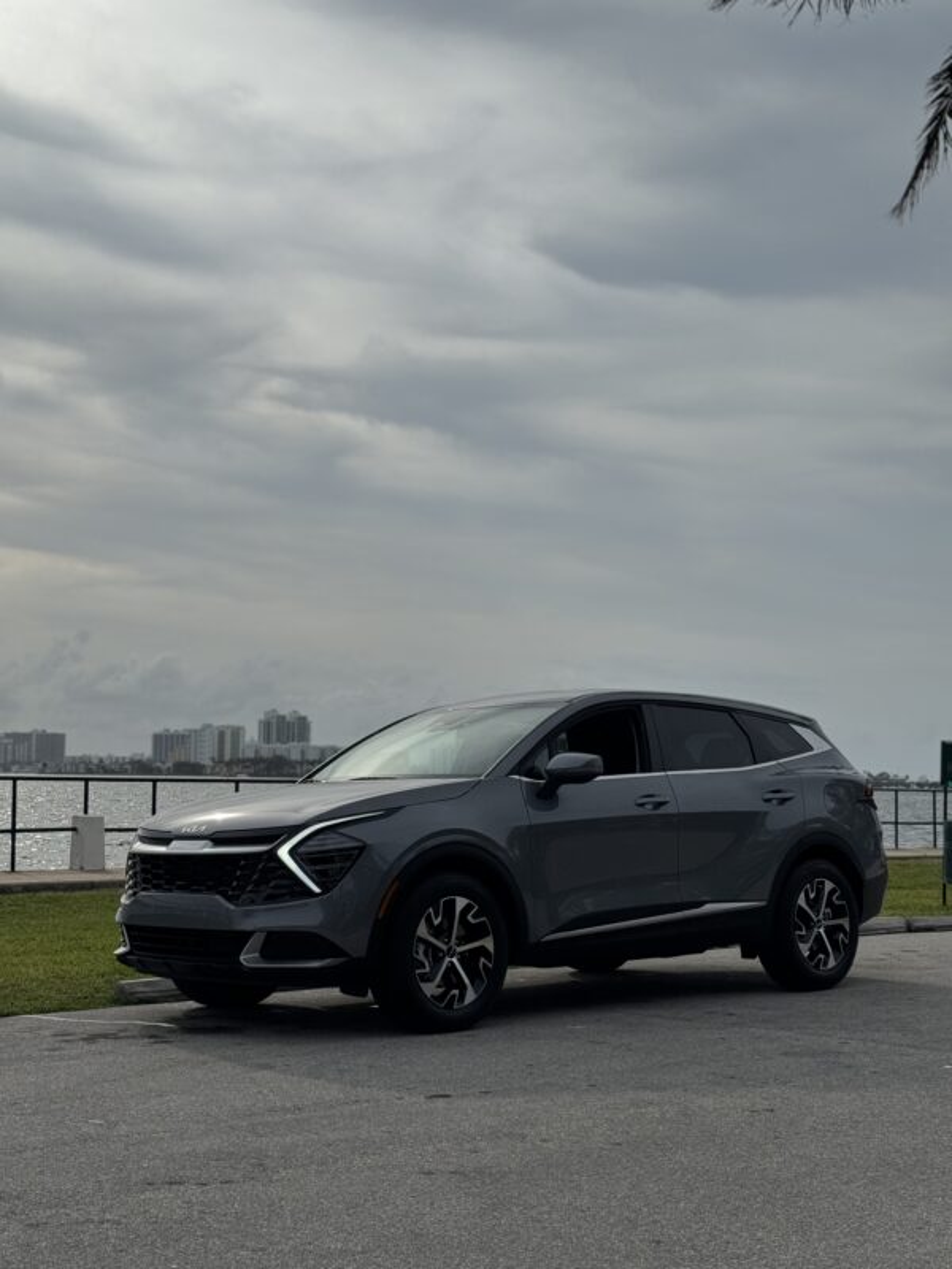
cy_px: 634
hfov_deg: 30.3
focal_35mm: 48
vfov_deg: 39.7
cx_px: 476
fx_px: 1760
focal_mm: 6.86
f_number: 1.78
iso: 64
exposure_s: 1/12500
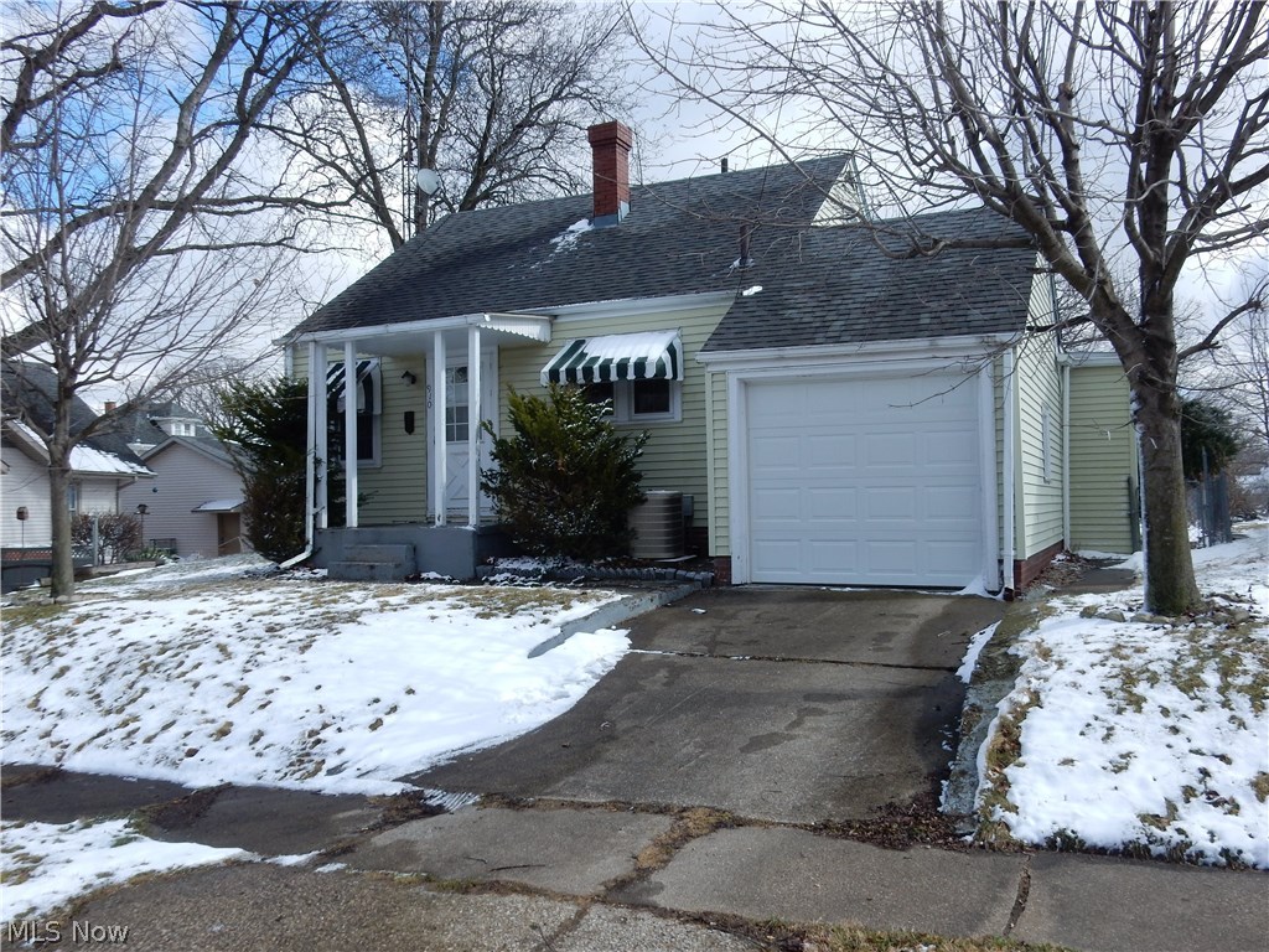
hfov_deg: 60.0
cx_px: 634
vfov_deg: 46.8
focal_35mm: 30
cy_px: 476
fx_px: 1100
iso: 125
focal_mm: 5.4
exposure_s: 1/800
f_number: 4
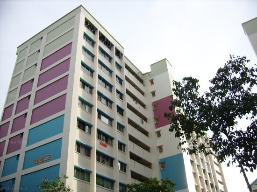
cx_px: 128
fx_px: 260
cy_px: 96
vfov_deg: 40.7
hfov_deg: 52.6
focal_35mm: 35
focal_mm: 5.95
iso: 50
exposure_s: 1/545
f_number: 2.8
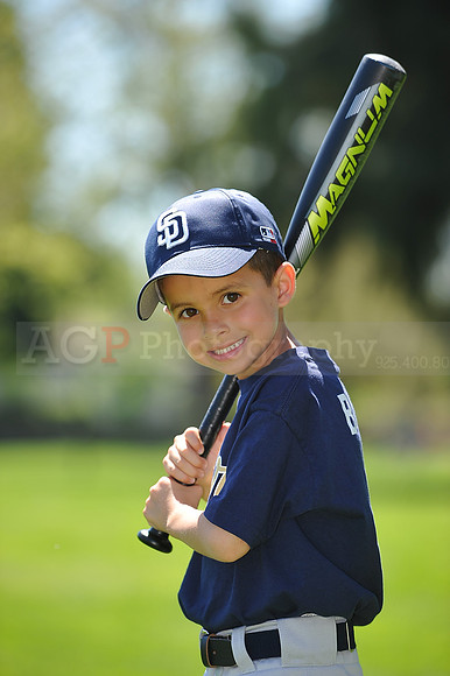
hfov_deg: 6.9
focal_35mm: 200
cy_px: 338
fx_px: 3754
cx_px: 225
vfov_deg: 10.3
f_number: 4.5
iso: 200
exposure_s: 1/500
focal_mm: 200
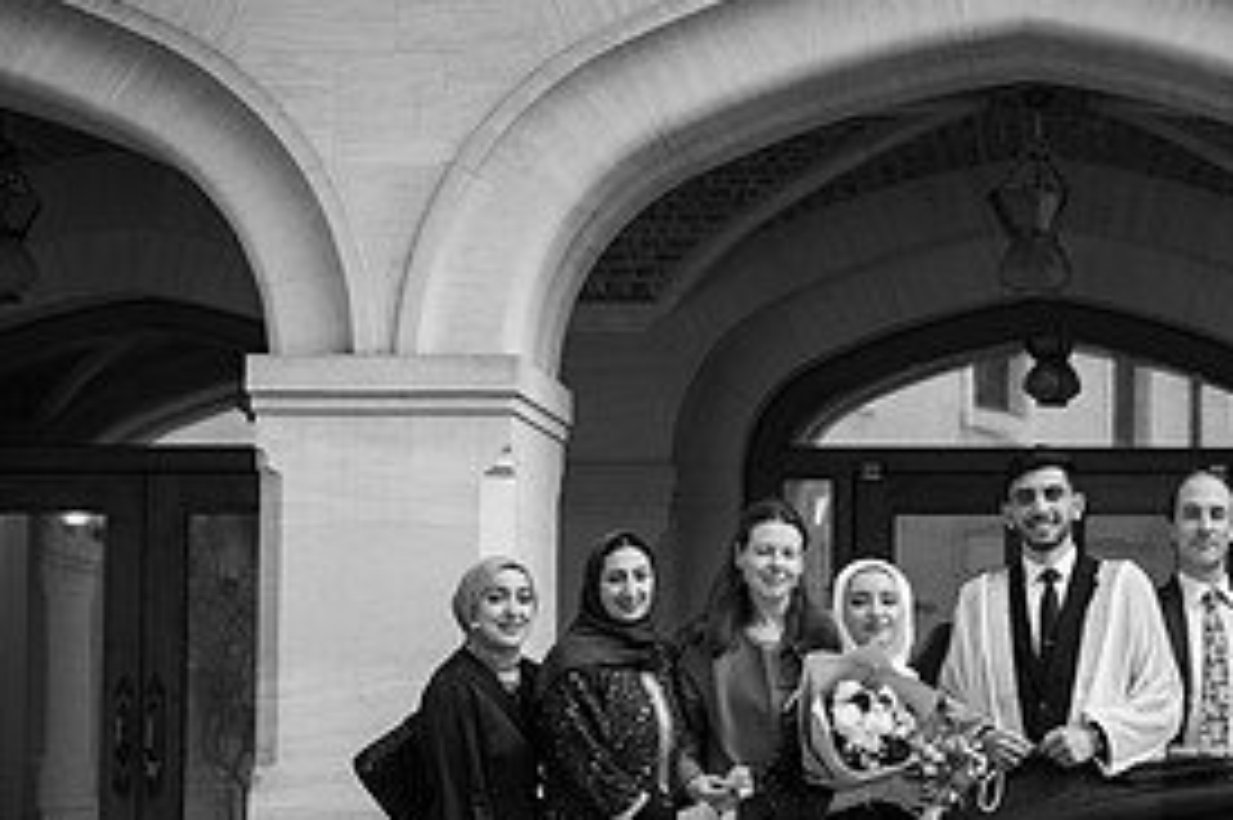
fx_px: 3046
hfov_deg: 22.3
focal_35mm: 89
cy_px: 535
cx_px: 1125
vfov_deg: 15.3
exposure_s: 1/640
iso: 200
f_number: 3.5
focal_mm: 40
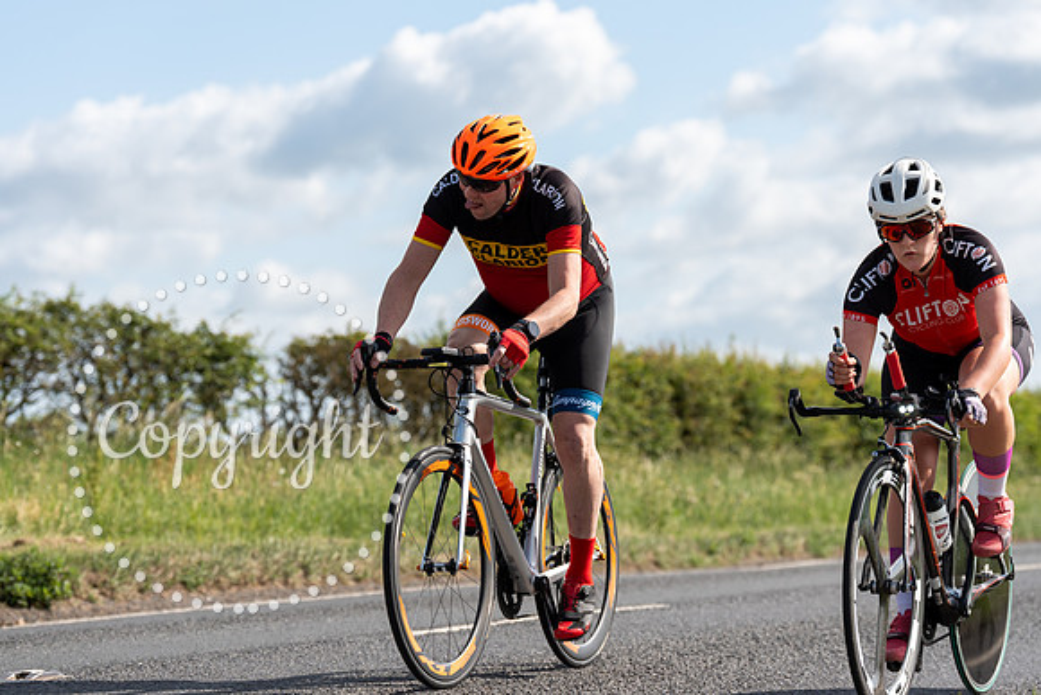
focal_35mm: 103
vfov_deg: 13.3
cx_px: 520
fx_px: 2979
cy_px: 348
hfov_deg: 19.8
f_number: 4
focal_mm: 103
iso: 100
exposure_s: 1/1000
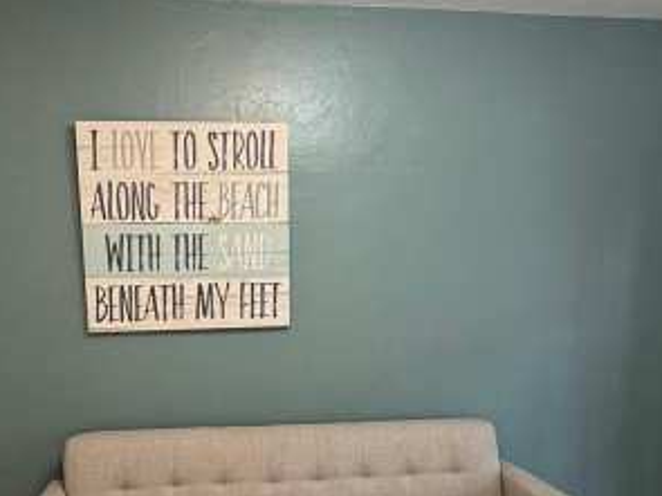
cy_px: 346
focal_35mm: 38
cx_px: 298
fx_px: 726
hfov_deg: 48.9
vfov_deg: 37.1
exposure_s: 1/103
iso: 320
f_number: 2.2
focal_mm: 2.22
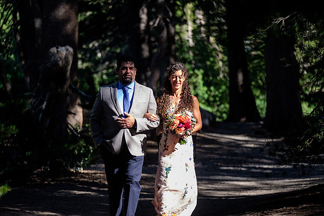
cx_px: 162
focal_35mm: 202
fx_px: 1818
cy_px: 108
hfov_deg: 10.2
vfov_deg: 6.8
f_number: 2.8
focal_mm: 134.4
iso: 200
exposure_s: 1/420
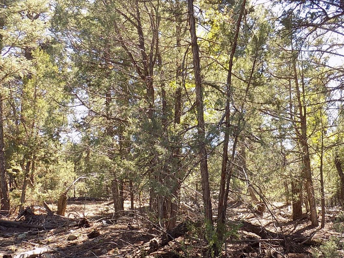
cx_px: 202
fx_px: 447
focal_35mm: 45
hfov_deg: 41.9
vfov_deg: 32.2
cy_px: 133
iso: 80
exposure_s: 1/100
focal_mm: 5.3
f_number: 3.3
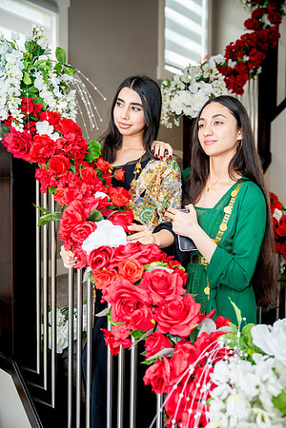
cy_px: 214
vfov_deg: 60.3
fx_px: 369
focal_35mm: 31
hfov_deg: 42.3
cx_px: 143
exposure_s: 1/200
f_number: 2.8
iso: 800
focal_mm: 31
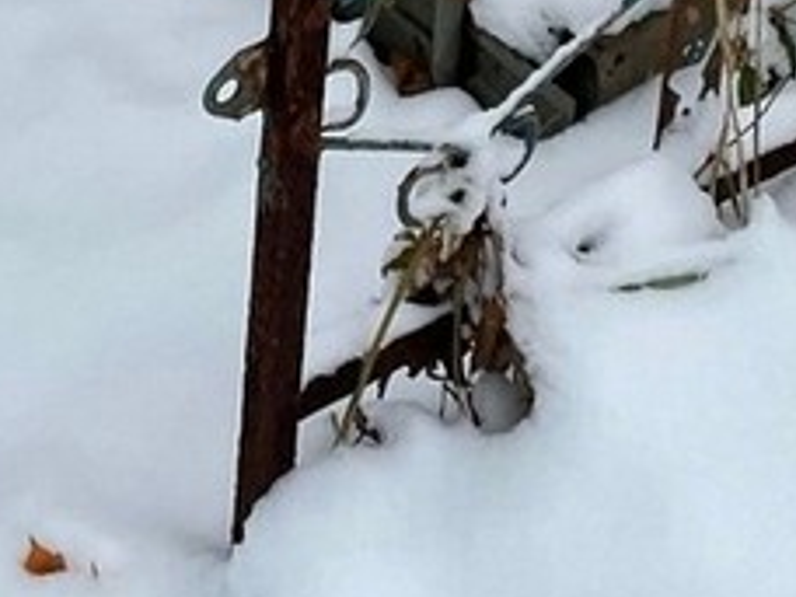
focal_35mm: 117
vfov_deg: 11.2
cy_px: -667
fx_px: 2690
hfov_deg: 16.7
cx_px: 185
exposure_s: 1/106
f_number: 1.6
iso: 125
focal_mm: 4.2
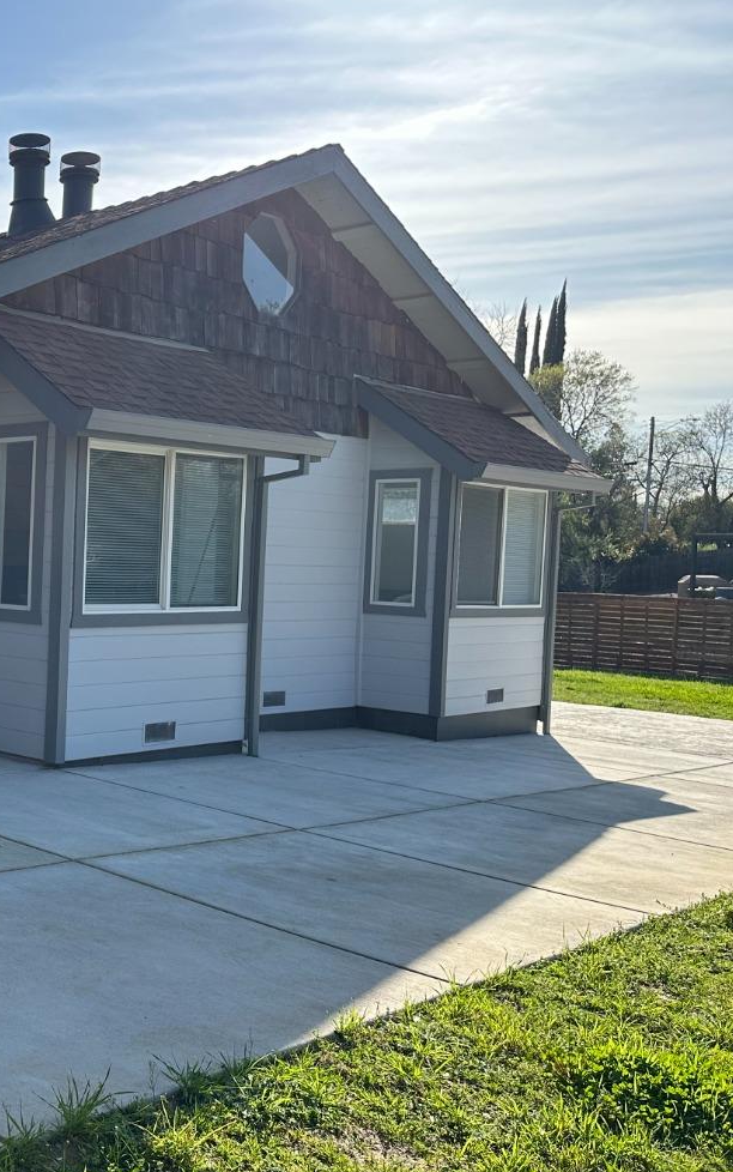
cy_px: 607
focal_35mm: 39
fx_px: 1245
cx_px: -110
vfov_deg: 50.4
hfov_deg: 29.0
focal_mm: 6.86
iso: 80
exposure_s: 1/3356
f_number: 1.78
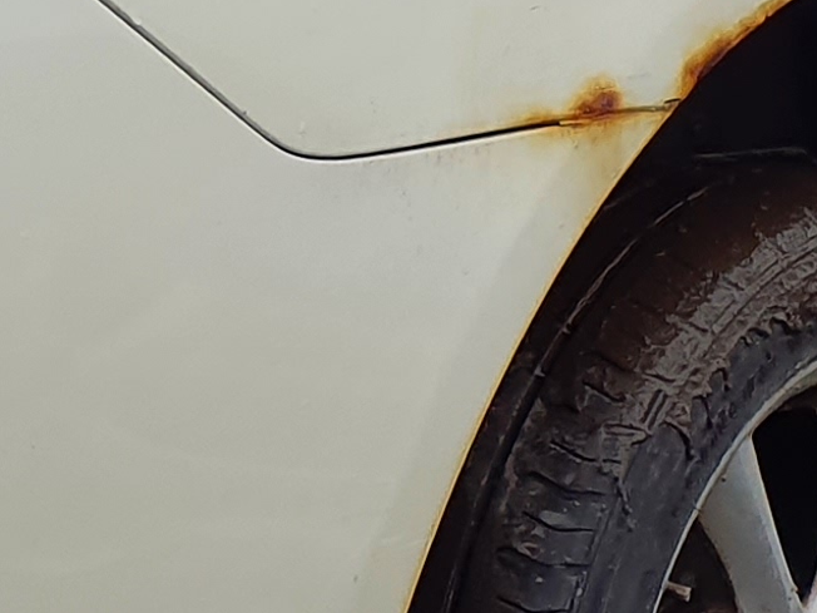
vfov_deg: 8.7
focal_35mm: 171
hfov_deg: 11.4
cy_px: 142
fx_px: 4036
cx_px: -50
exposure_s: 1/1248
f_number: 1.9
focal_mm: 3.58
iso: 40
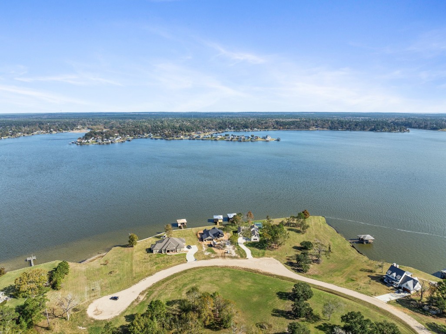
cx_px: 223
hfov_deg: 71.6
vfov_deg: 56.8
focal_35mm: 24
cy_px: 167
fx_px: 309
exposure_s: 1/3200
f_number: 2.8
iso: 110
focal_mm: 12.29
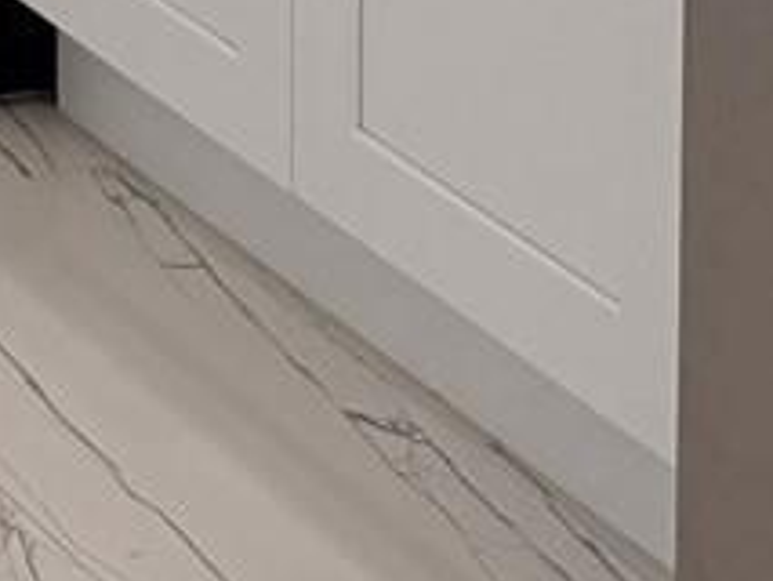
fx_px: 4022
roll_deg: -0.2
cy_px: -1445
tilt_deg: -1.0
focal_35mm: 180
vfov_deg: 7.0
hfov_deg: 10.2
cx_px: -740
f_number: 1.78
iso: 100
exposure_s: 1/421
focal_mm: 6.76
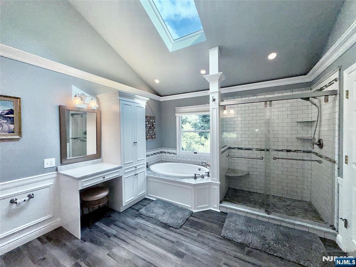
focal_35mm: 14
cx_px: 178
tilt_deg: -2.1
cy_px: 134
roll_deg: +1.4
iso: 16
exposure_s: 1/585
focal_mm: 2.22
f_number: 2.2
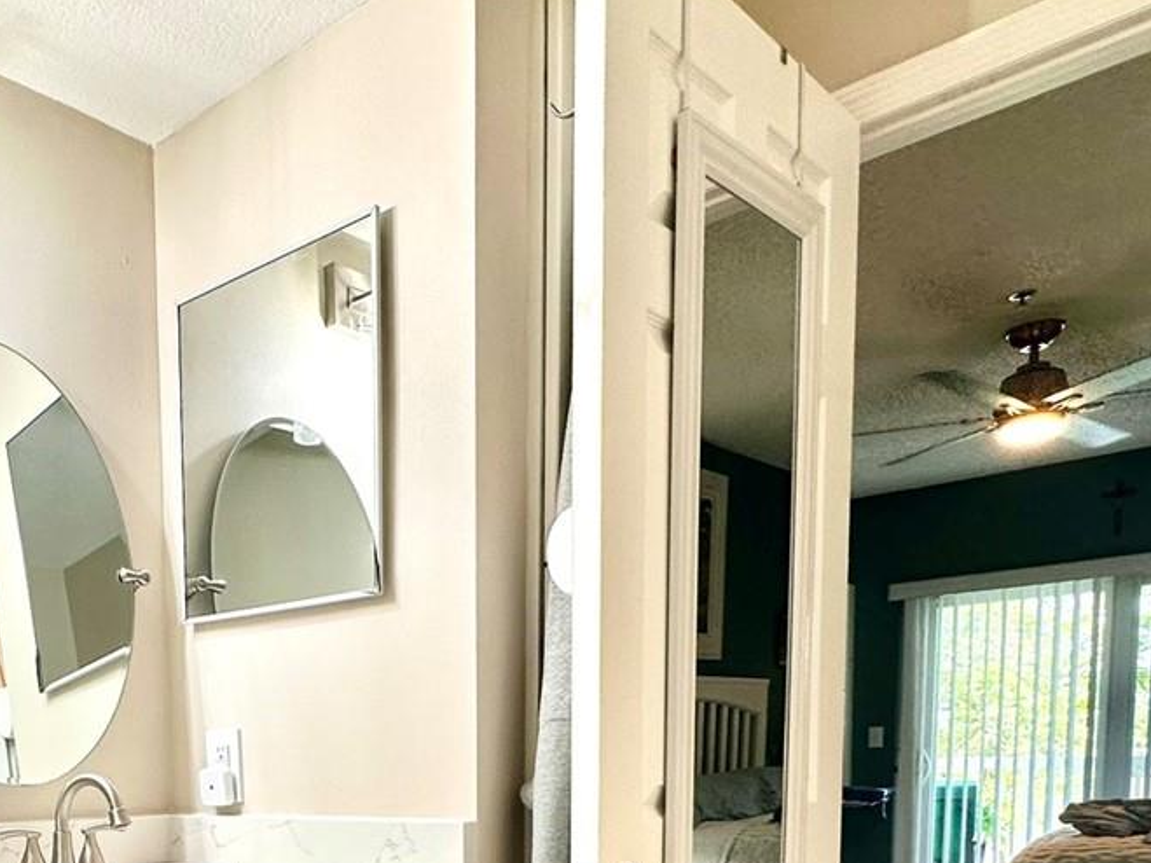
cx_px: 175
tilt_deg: -5.3
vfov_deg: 37.1
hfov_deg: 49.6
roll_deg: +0.5
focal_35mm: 34
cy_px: 875
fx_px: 1130
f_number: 2.2
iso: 80
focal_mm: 2.22
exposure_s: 1/120
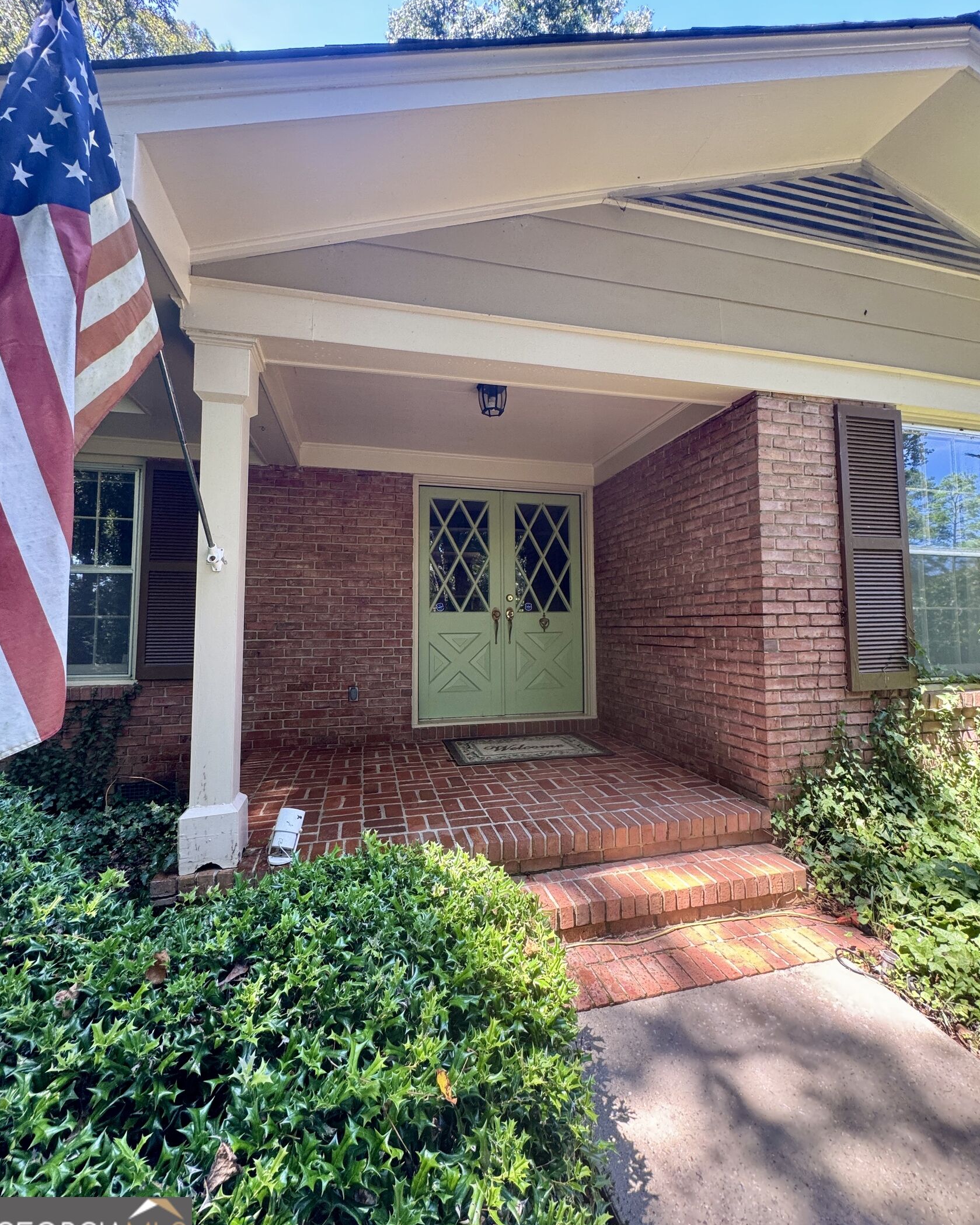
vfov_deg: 96.8
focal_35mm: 15
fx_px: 544
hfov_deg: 84.0
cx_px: 495
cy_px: 592
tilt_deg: +3.1
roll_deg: +0.3
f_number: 2.2
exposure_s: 1/99
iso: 125
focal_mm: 2.22
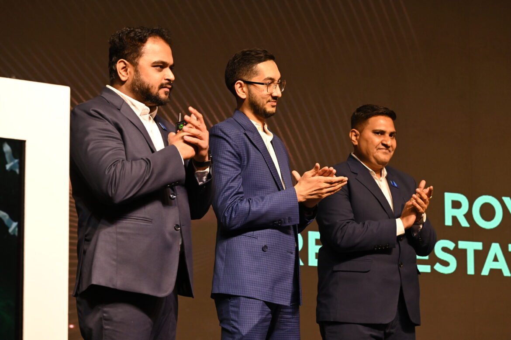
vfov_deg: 11.4
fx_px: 1702
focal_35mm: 120
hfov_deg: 17.1
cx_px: 256
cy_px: 170
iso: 2000
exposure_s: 1/160
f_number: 7.1
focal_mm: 120
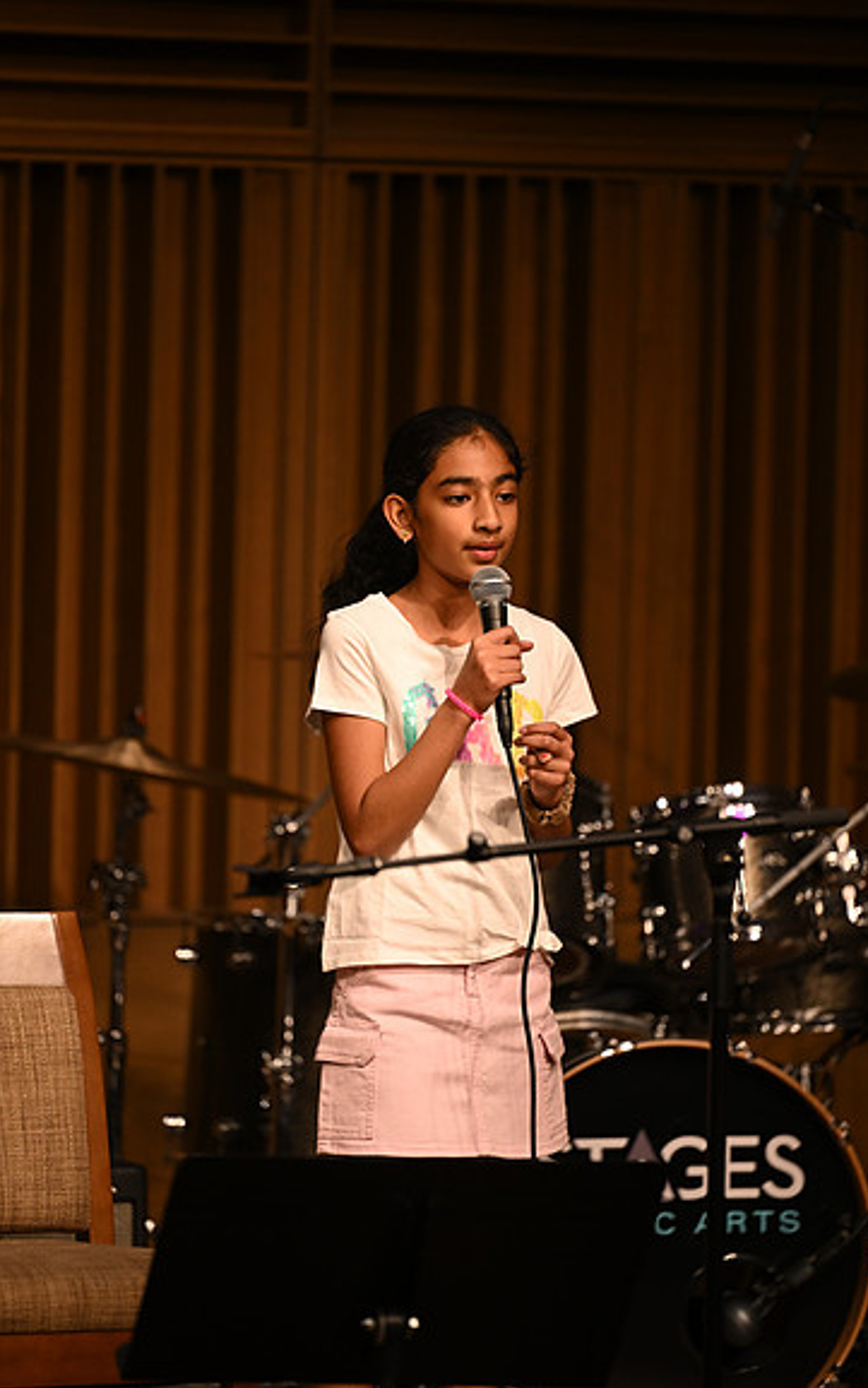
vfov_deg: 10.2
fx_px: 7753
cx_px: 441
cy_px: 693
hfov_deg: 6.4
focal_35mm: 205
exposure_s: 1/400
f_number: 2.8
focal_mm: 200
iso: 1000
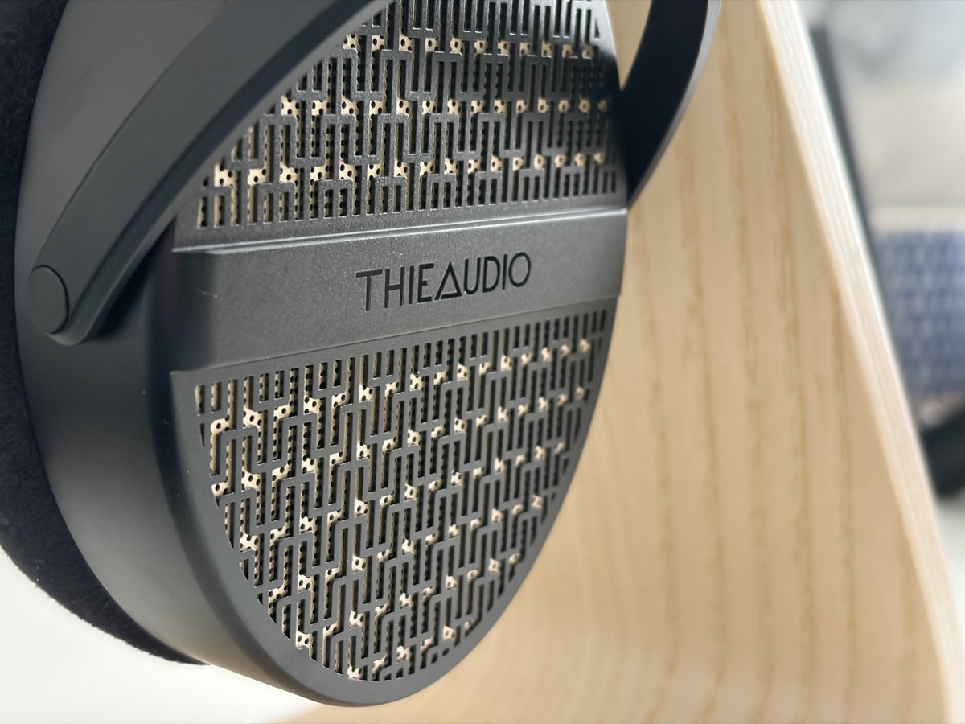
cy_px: 362
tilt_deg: -5.4
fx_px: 1450
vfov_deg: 28.0
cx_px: 482
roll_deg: +0.0
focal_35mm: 52
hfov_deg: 36.8
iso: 250
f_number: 1.6
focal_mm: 5.96
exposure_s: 1/40
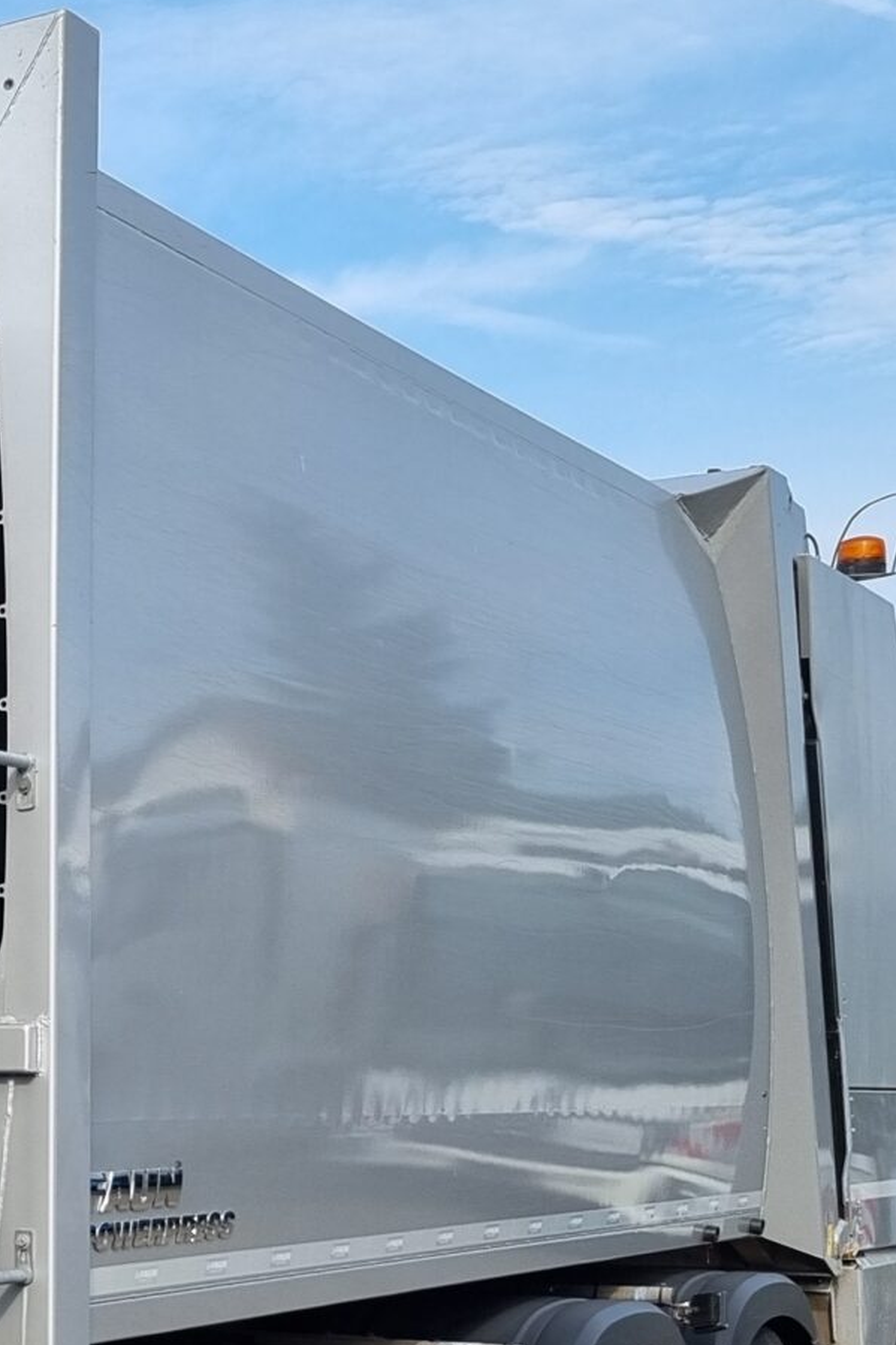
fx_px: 2876
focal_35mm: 77
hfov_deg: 15.7
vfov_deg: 25.7
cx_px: -607
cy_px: 1139
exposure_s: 1/1516
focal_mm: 5.4
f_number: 1.8
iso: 50
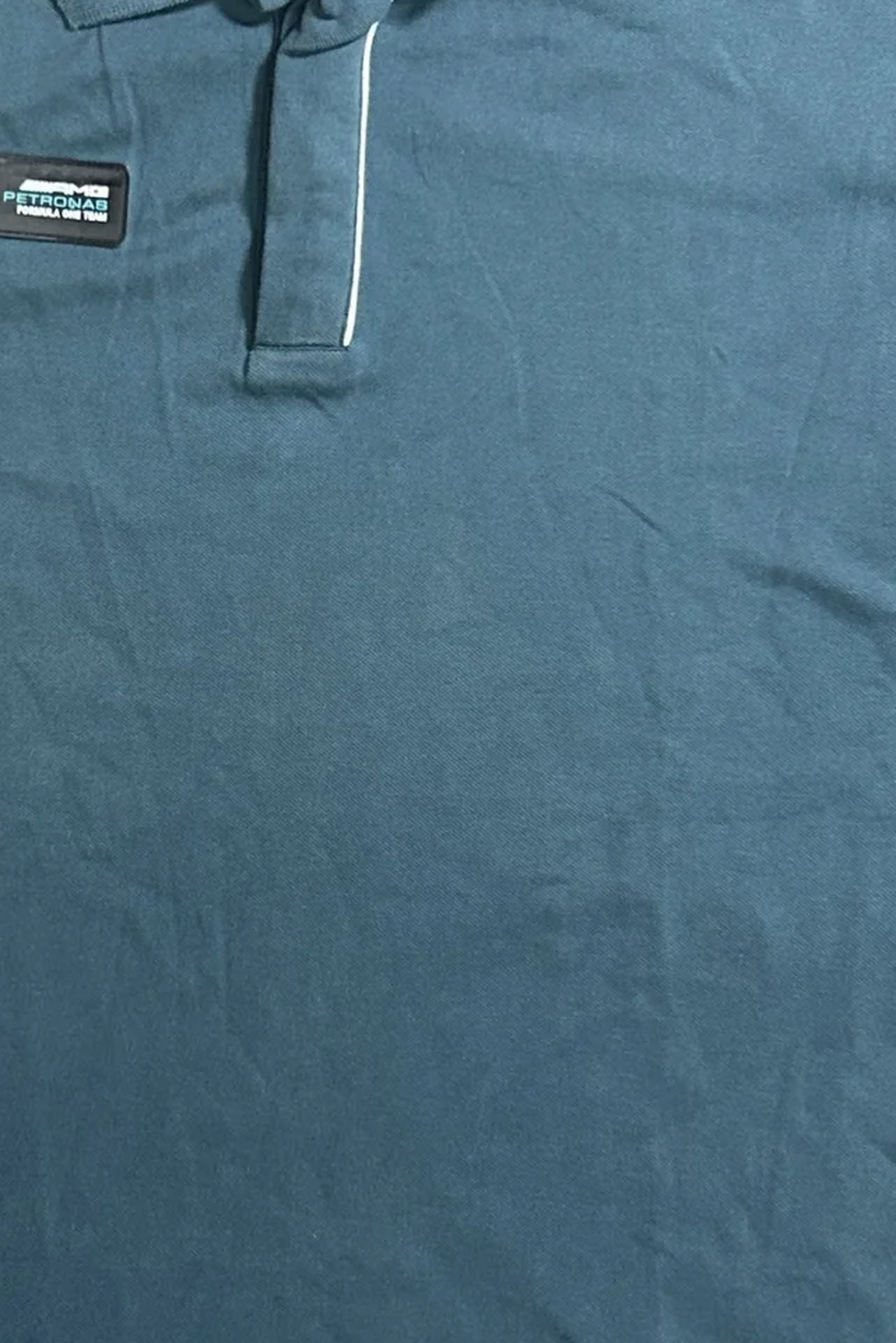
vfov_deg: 28.0
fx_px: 2687
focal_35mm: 72
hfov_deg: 18.9
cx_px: 291
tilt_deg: -62.2
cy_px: 580
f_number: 1.5
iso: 500
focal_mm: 5.7
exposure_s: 1/50
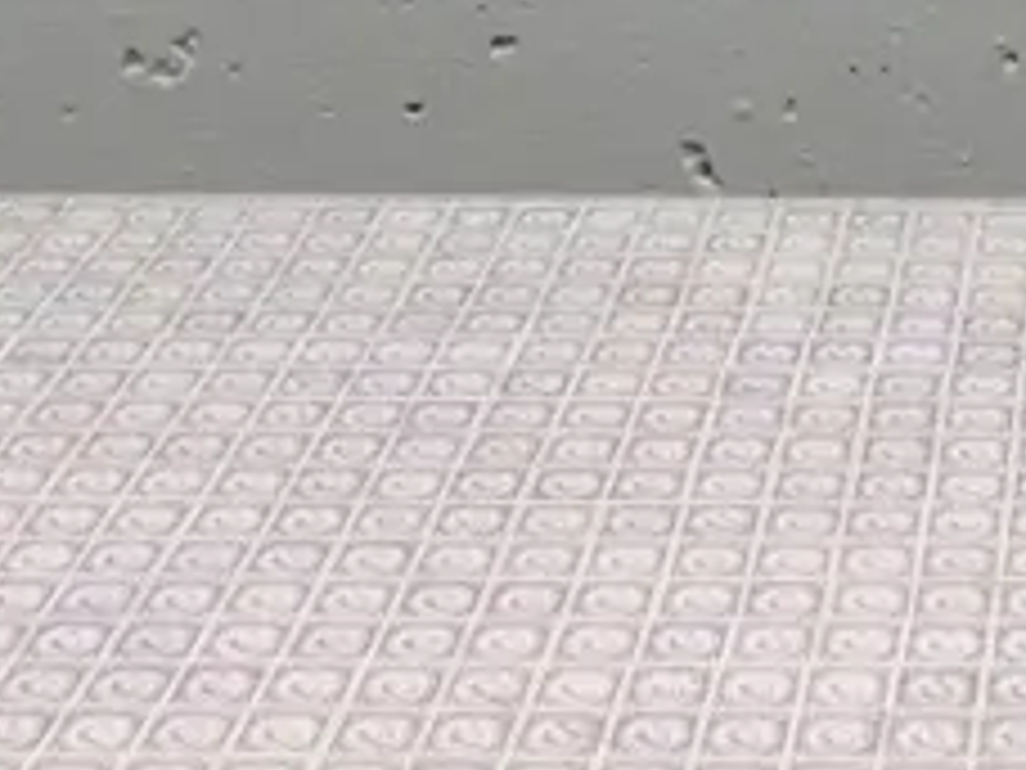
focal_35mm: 108
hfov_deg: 17.3
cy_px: 973
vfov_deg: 13.3
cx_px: 1246
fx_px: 3201
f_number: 5.6
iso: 3200
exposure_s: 1/160
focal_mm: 12
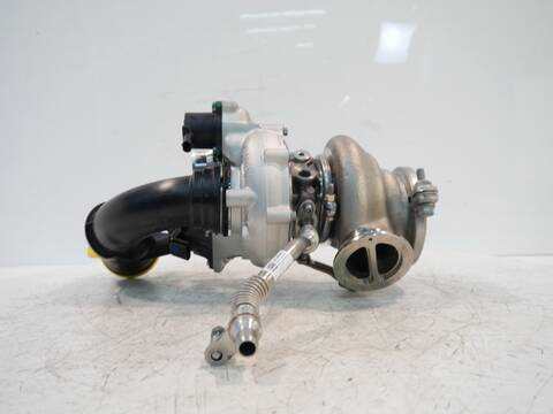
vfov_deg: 49.7
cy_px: 207
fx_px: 447
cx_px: 276
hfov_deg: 63.4
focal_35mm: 28
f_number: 3.5
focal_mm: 14
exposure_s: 1/60
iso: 400
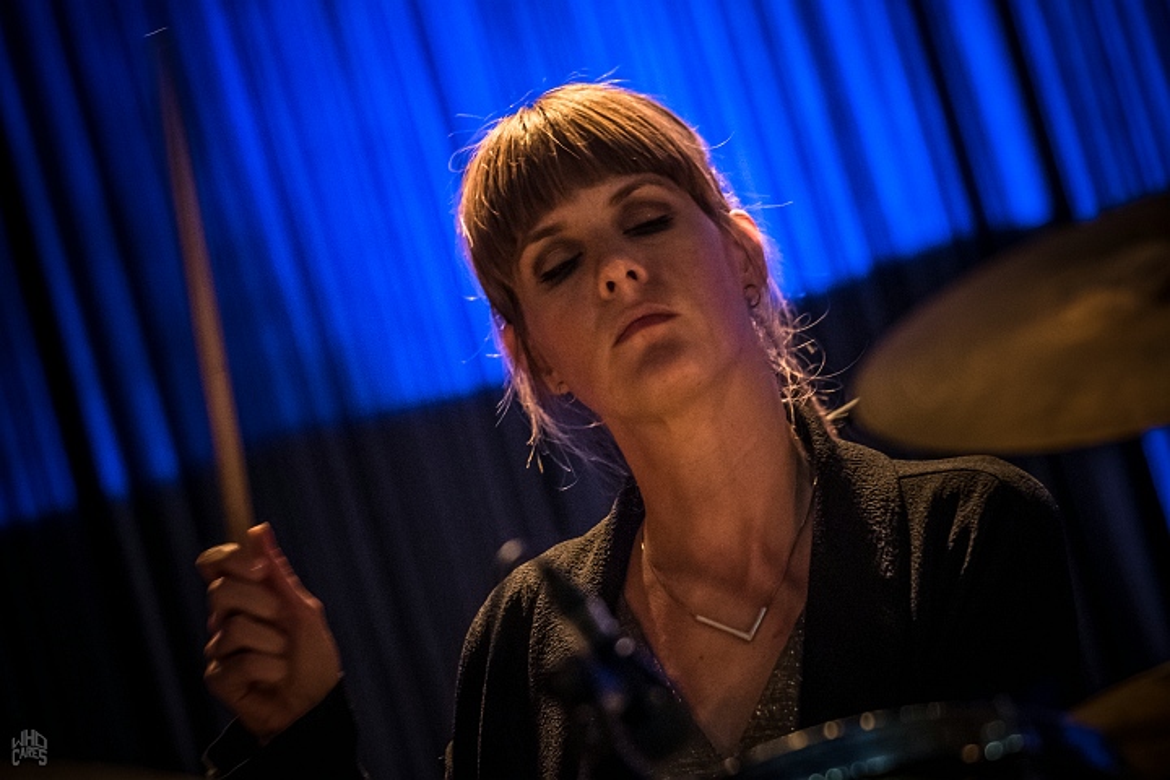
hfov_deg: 6.9
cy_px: 390
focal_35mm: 300
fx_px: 9749
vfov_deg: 4.6
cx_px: 585
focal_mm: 200
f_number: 2.8
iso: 2500
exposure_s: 1/80
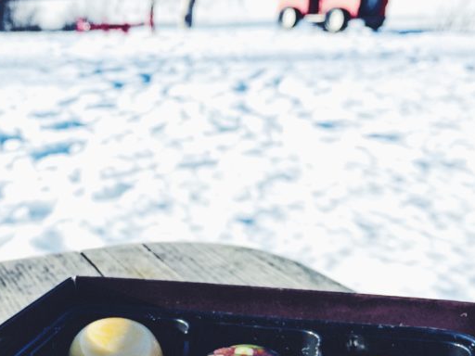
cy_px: 252
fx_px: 796
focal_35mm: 58
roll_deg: +3.8
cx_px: 109
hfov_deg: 32.5
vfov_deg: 25.0
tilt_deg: -16.4
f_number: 2.2
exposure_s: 1/706
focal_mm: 4.15
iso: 32
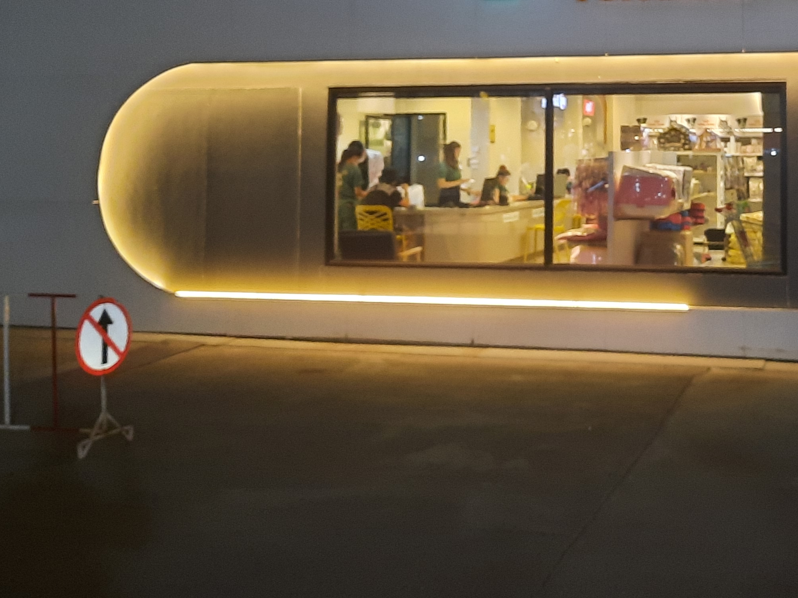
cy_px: 106
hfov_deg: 37.1
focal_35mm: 50
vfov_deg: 28.4
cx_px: 618
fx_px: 1153
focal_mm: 4.6
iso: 400
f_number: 2
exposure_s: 1/25
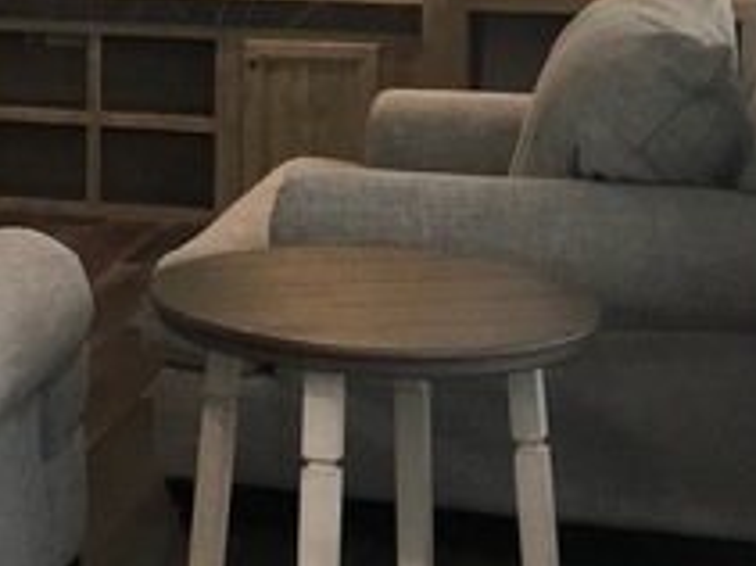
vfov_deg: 15.3
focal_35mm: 94
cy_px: -61
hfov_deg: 20.2
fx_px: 2052
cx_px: -7
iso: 80
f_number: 2.4
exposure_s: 1/30
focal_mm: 3.3
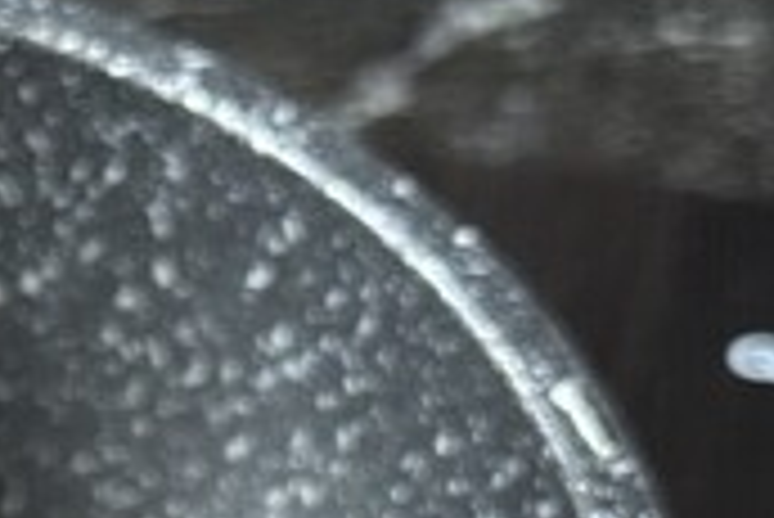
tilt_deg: -48.1
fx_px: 3744
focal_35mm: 174
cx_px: -464
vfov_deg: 7.8
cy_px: 586
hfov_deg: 11.2
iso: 160
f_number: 1.78
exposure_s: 1/60
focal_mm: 6.76
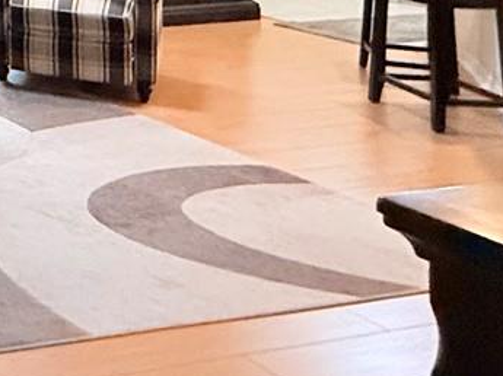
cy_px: -175
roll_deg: +0.4
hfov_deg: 20.3
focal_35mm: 65
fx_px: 944
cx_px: -424
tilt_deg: -1.2
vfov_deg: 19.8
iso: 640
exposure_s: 1/60
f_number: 2.2
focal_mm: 2.22
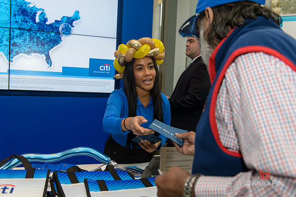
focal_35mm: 38
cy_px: 98
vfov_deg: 35.0
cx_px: 148
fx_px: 312
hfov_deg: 50.7
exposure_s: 1/160
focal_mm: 38
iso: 640
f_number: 4.5
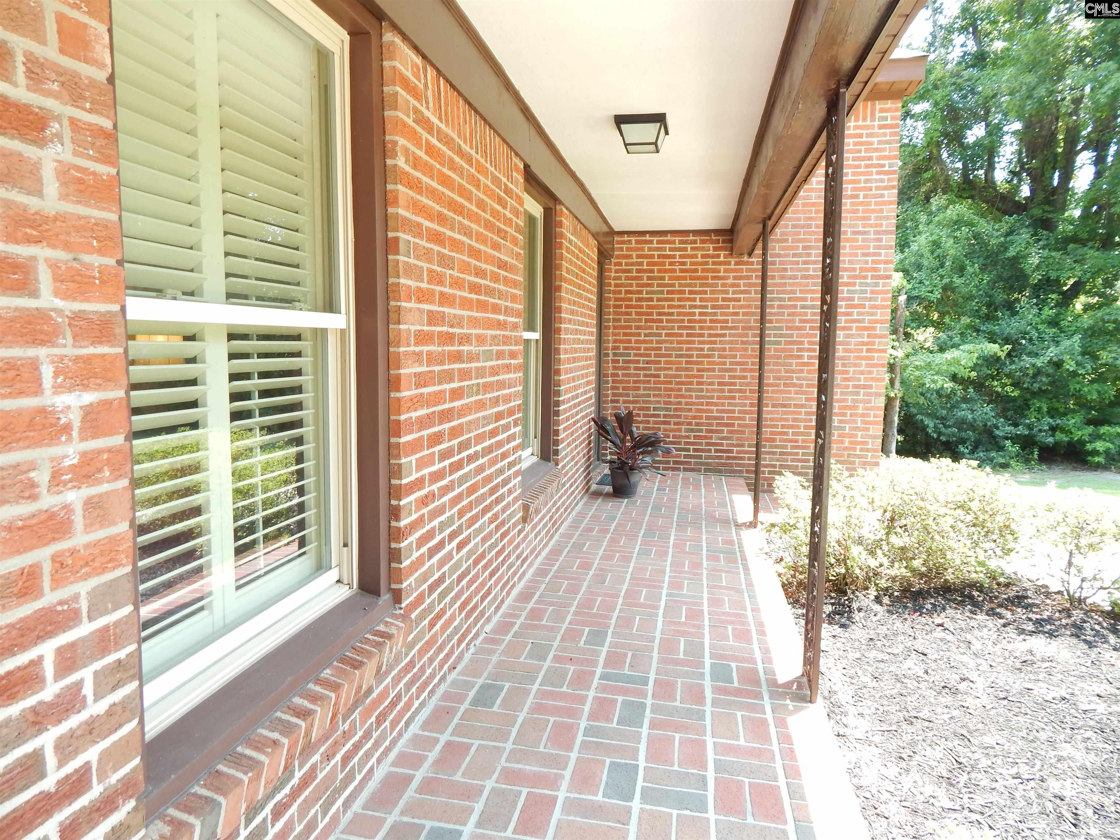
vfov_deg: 61.1
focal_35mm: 22
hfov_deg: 76.4
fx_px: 712
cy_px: 420
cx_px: 560
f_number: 3
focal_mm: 4
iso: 125
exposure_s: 1/100
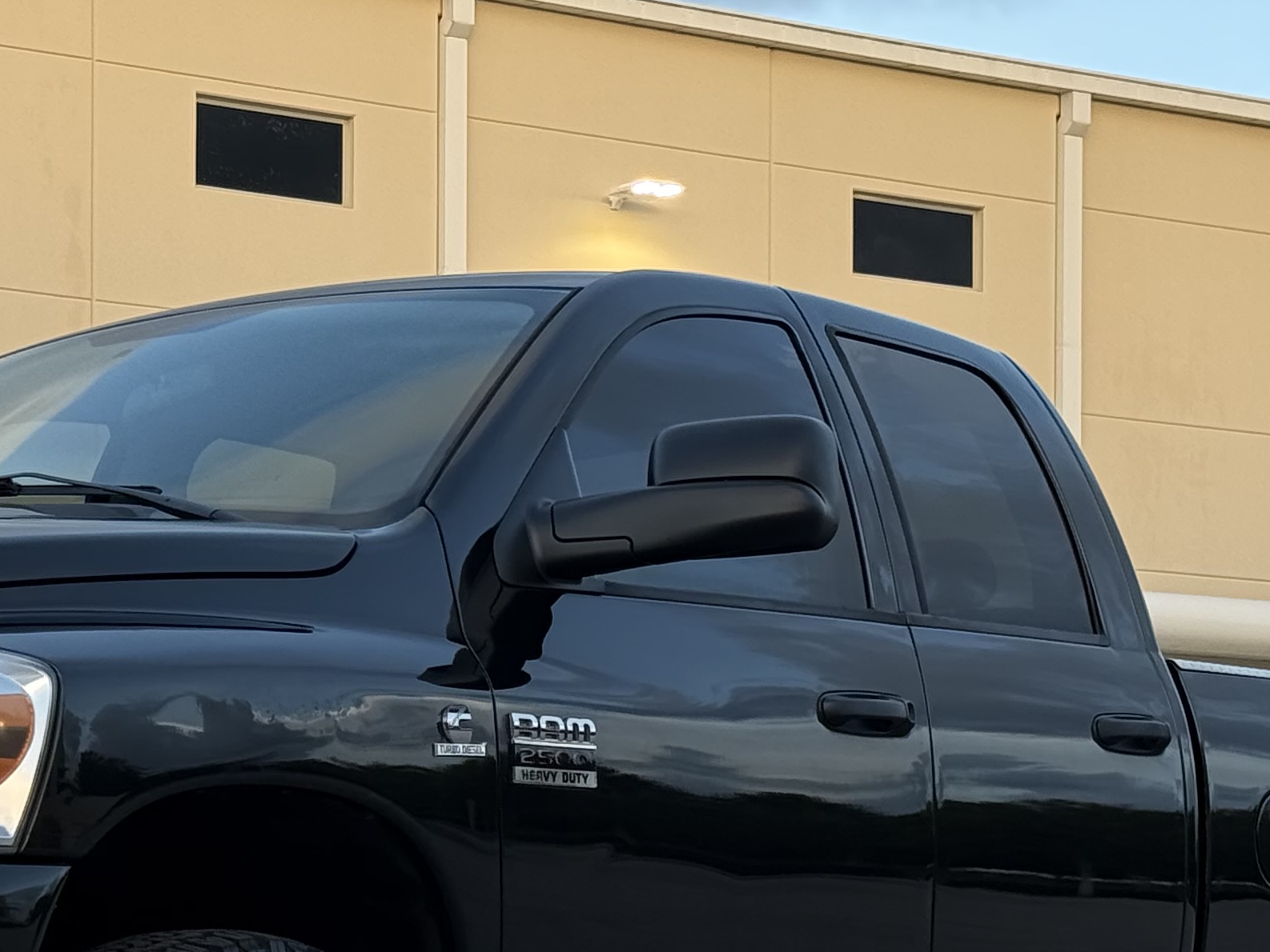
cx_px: 389
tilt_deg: +2.0
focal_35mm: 122
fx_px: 4477
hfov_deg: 16.1
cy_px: 952
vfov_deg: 12.0
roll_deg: -0.6
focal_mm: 6.76
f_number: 1.78
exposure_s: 1/503
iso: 100
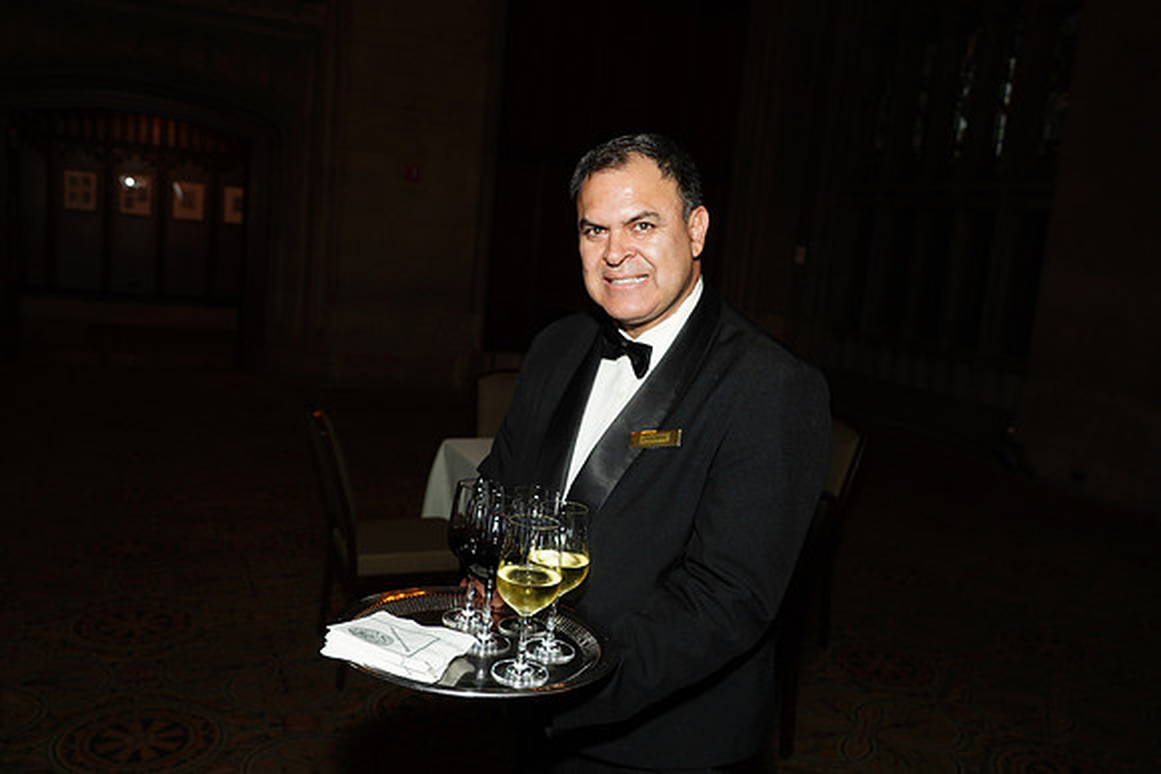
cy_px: 387
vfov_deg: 41.1
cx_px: 580
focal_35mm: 32
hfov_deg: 58.7
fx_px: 1032
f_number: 5.6
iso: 800
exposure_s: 1/80
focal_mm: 32
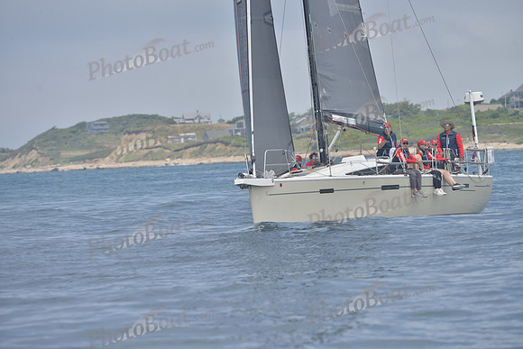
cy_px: 174
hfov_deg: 6.9
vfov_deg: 4.6
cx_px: 262
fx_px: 4359
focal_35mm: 300
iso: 280
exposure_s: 1/1000
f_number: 7.1
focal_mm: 300
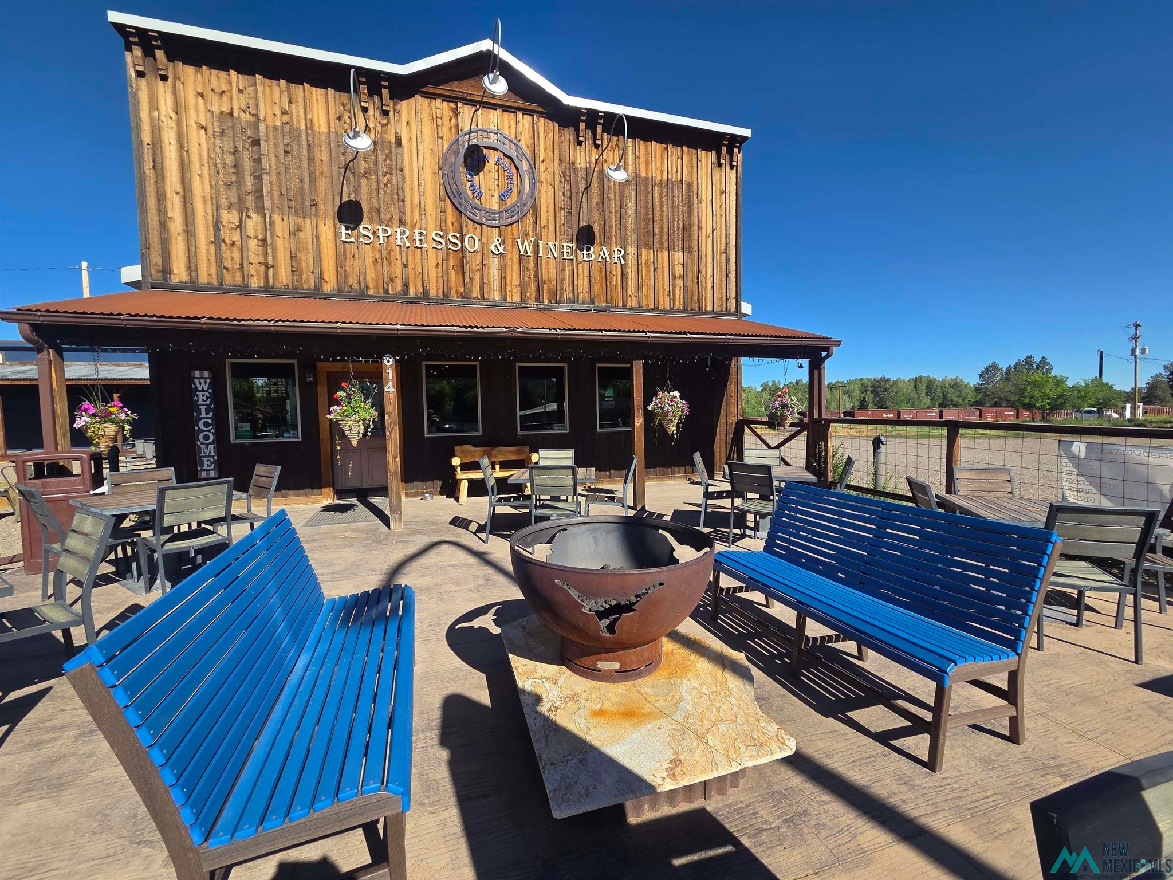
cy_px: 440
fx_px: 441
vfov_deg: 89.9
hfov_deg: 106.2
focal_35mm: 13
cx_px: 586
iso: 50
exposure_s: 1/1789
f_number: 2.2
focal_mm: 2.2
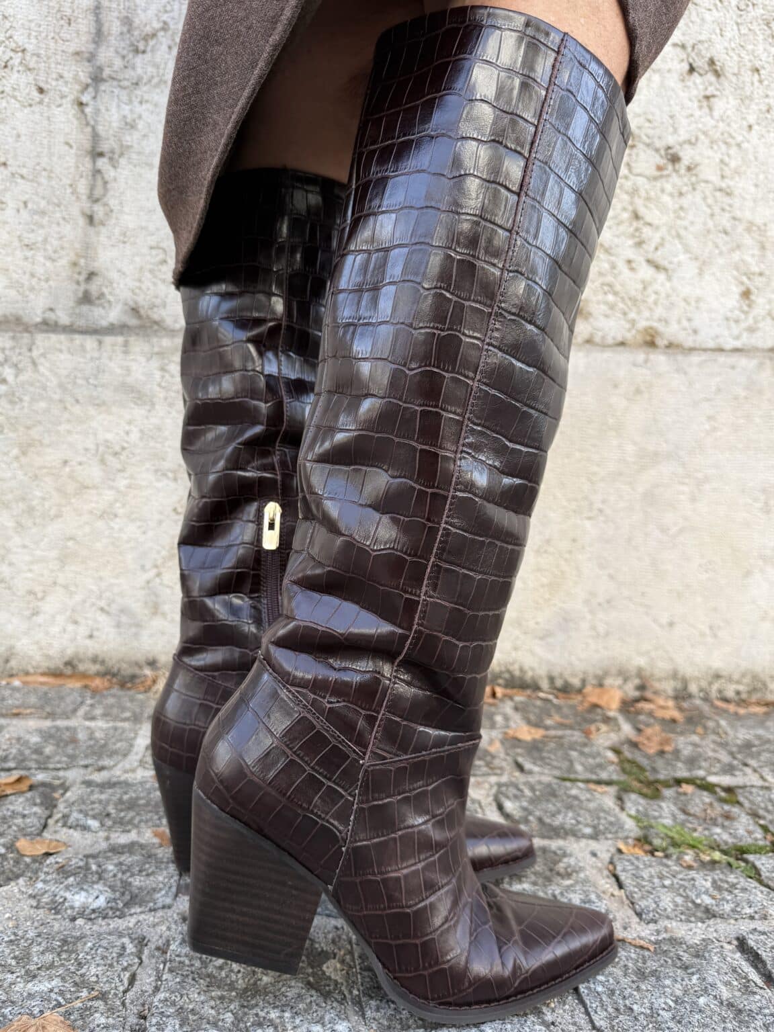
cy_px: 516
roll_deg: -3.2
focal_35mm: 24
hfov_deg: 56.8
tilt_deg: -3.0
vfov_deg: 71.6
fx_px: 716
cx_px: 387
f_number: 1.78
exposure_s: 1/445
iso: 80
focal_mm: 6.76
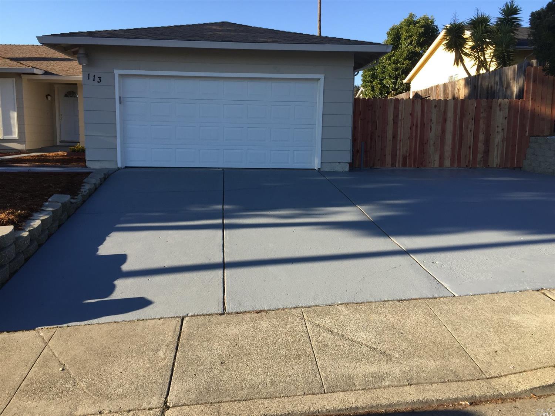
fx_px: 465
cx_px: 278
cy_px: 208
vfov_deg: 48.2
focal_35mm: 29
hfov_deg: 61.7
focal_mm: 4.15
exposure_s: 1/670
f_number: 2.2
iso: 32
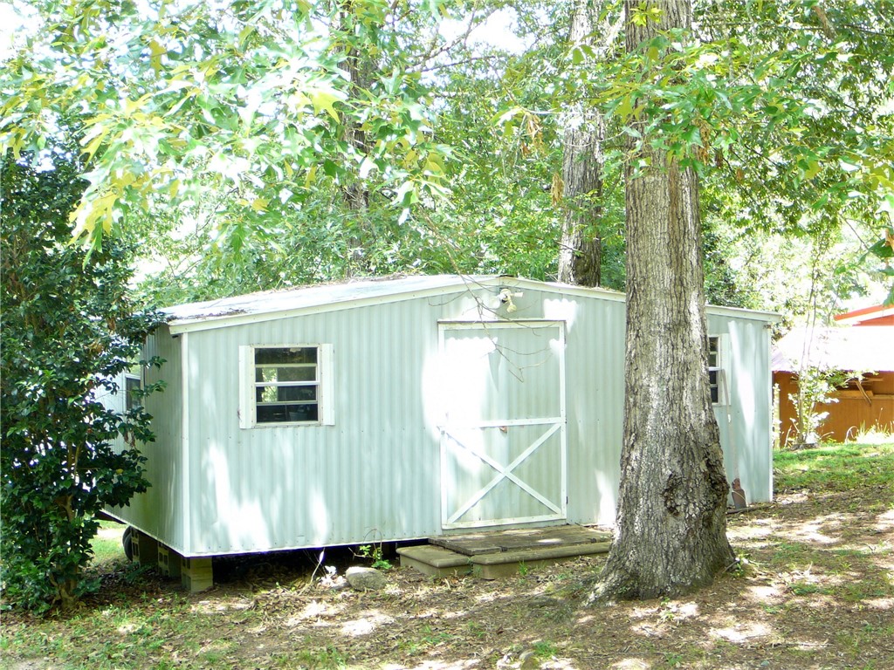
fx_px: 1575
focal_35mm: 61
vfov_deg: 24.0
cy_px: 335
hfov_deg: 31.7
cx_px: 447
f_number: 3.6
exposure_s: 1/25
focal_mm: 9.1
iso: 80
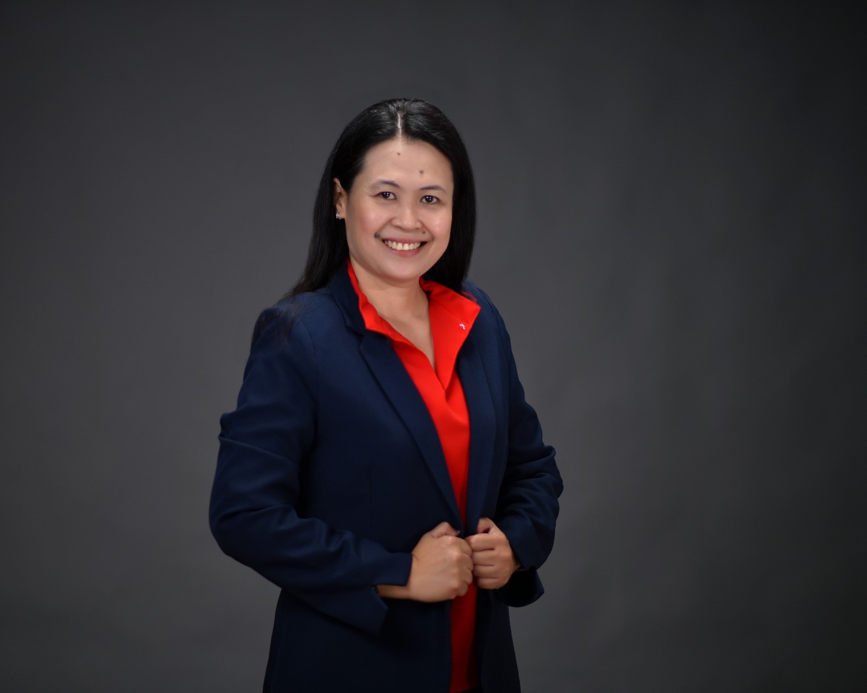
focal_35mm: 96
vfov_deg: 16.0
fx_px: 2463
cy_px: 347
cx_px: 423
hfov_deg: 20.0
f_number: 1.8
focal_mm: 85
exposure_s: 1/125
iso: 100
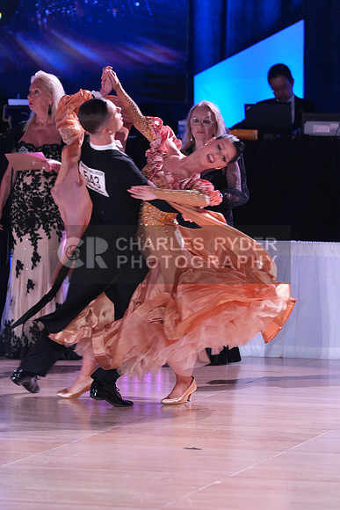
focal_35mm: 200
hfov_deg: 6.9
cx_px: 170
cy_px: 255
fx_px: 2831
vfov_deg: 10.3
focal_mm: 200
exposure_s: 1/250
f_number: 4
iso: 3200
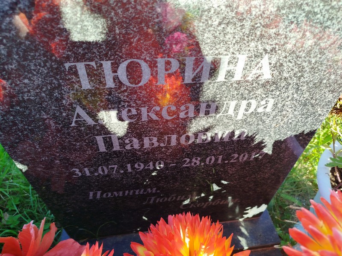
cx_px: 171
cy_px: 128
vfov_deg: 56.8
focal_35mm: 24
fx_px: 237
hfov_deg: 71.6
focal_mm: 5.31
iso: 50
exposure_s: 1/156
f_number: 1.7
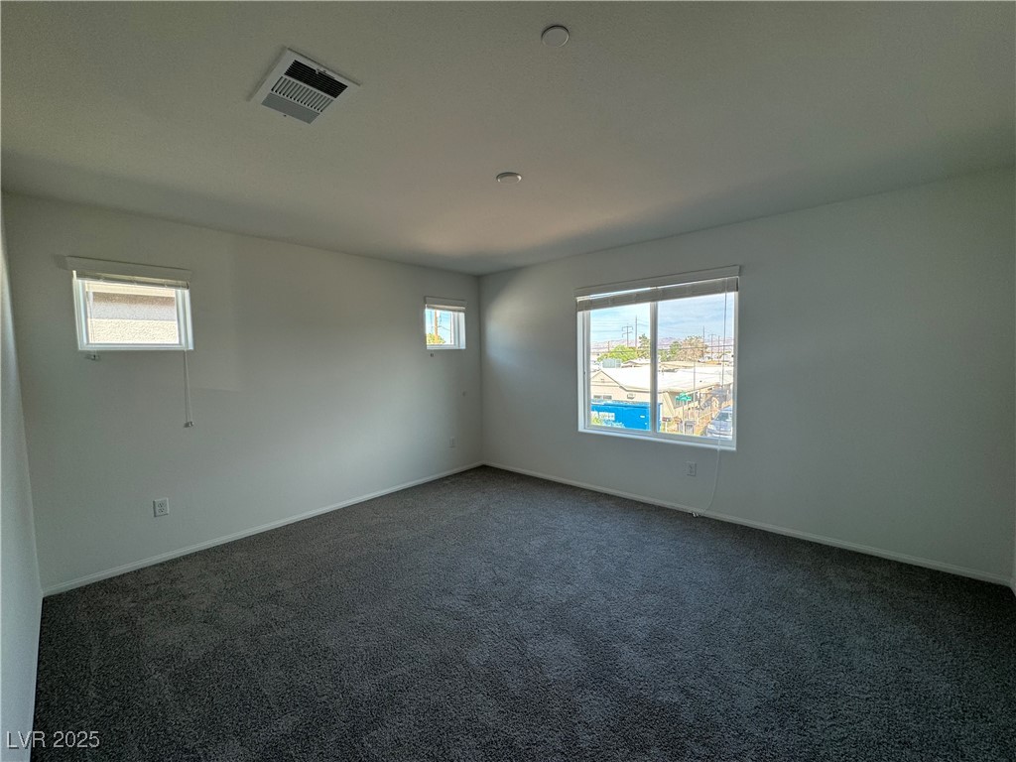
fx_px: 411
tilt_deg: -4.3
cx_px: 508
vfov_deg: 85.7
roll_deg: +1.3
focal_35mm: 14
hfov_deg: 102.1
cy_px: 381
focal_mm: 2.22
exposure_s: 1/99
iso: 50
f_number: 2.2
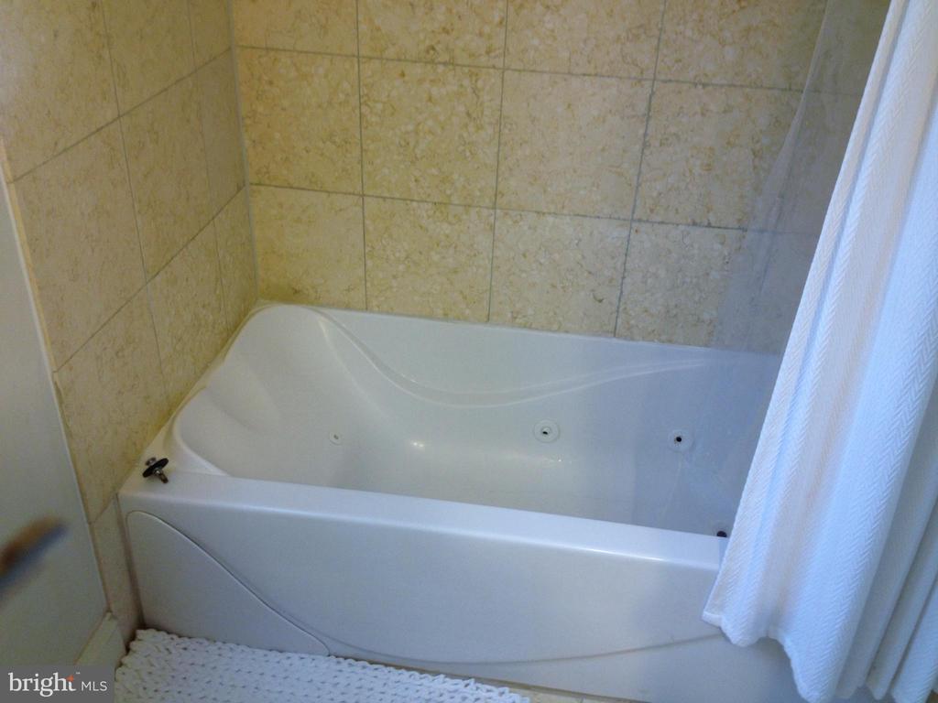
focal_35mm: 35
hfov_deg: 52.6
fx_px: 948
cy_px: 352
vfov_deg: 40.7
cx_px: 469
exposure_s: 1/20
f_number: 2.4
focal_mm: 4.28
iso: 80
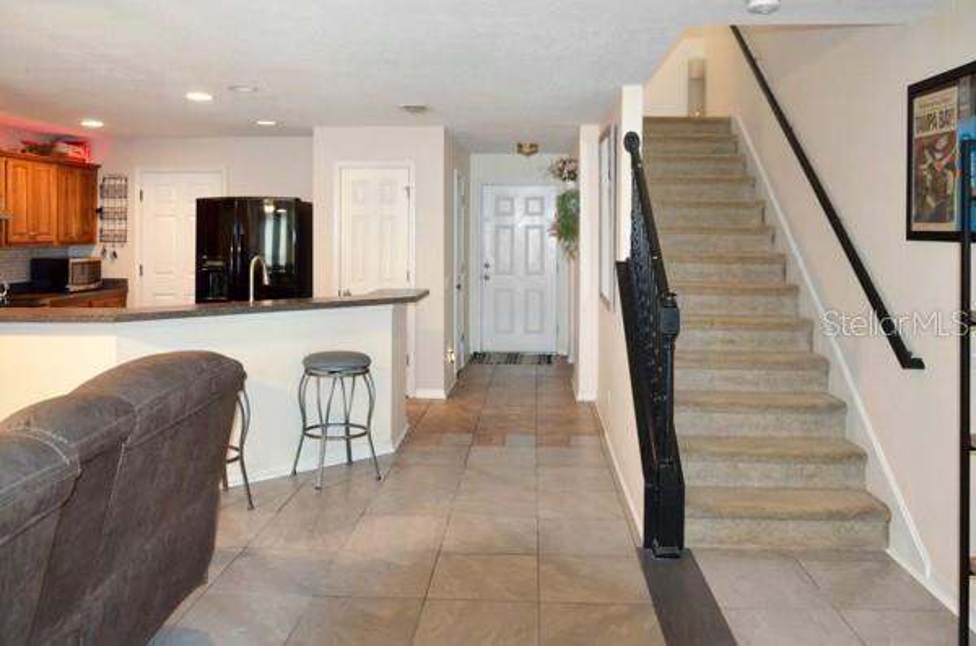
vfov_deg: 47.7
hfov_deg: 67.5
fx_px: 730
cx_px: 488
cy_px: 323
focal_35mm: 27
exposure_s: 1/60
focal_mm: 18
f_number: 3.5
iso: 2800
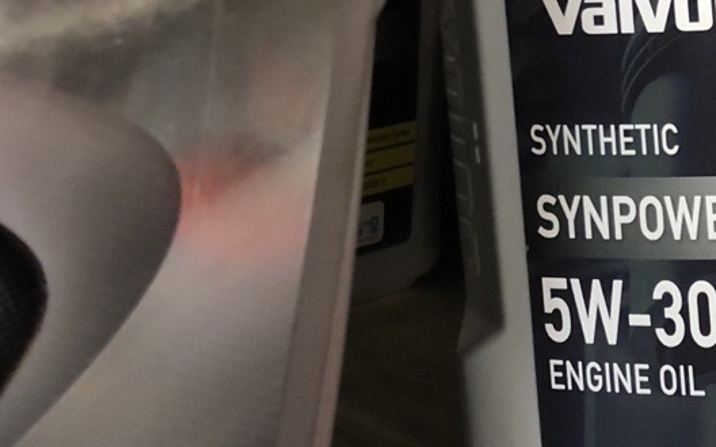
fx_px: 1581
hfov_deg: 23.8
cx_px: 797
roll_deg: -1.7
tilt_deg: -3.2
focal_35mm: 81
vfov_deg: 15.8
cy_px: 1
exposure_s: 1/15
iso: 50
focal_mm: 4
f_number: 1.8
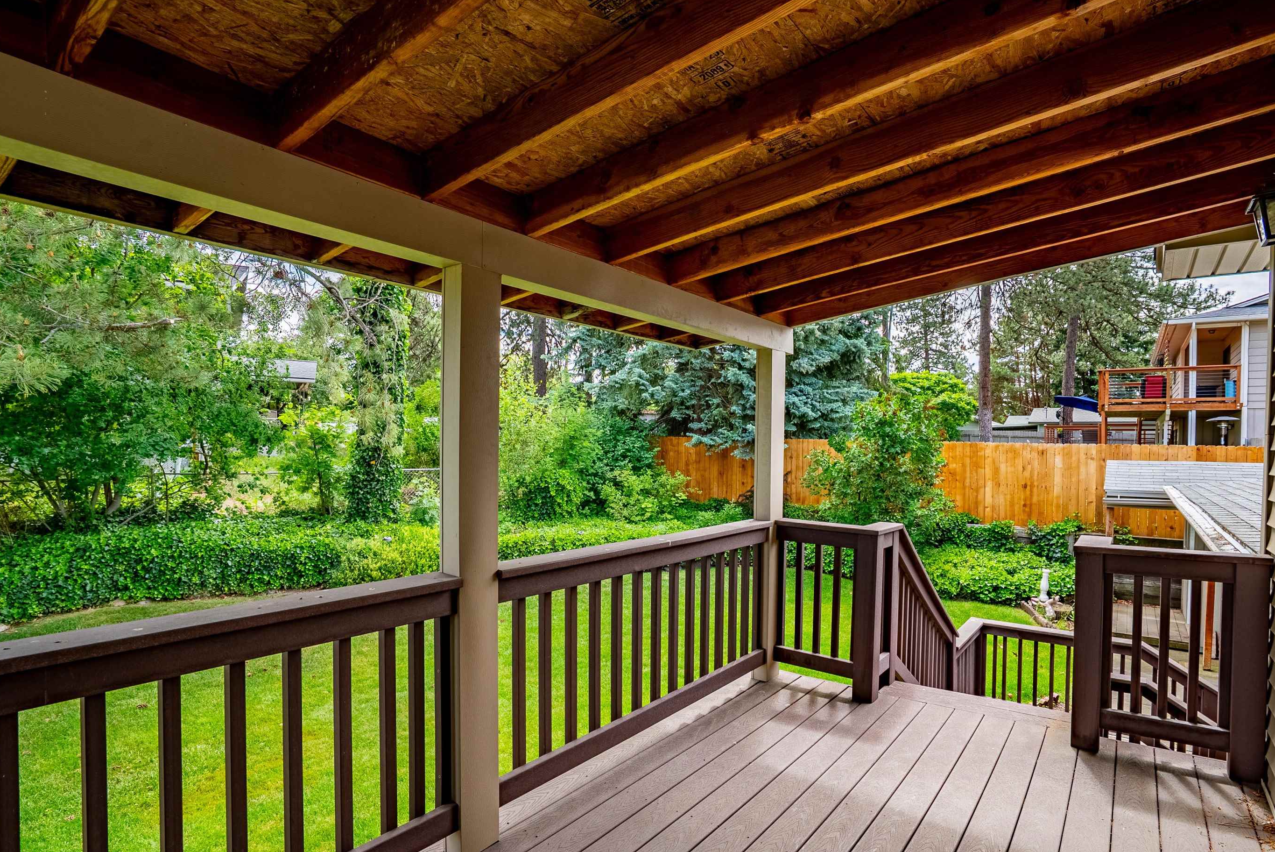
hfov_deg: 89.8
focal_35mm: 18
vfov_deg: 67.3
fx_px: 638
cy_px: 461
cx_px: 689
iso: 400
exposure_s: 1/1250
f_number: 8
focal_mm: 16
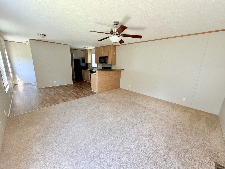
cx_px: 112
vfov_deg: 85.7
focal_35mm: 14
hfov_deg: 102.1
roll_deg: -1.5
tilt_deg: -13.3
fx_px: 91
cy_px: 84
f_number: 2.2
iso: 250
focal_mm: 2.22
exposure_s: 1/121
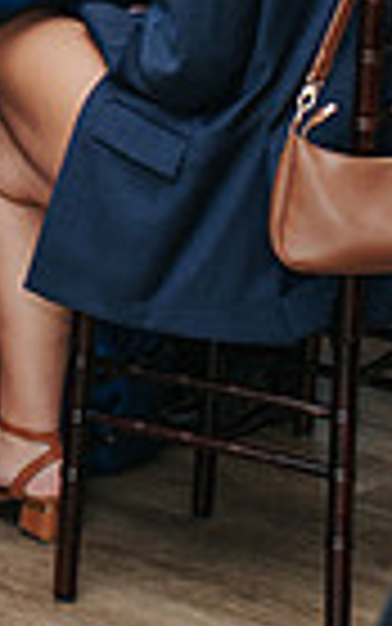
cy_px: -116
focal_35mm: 160
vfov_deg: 12.8
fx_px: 2732
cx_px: -136
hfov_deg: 8.1
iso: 800
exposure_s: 1/200
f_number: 3.2
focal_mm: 35
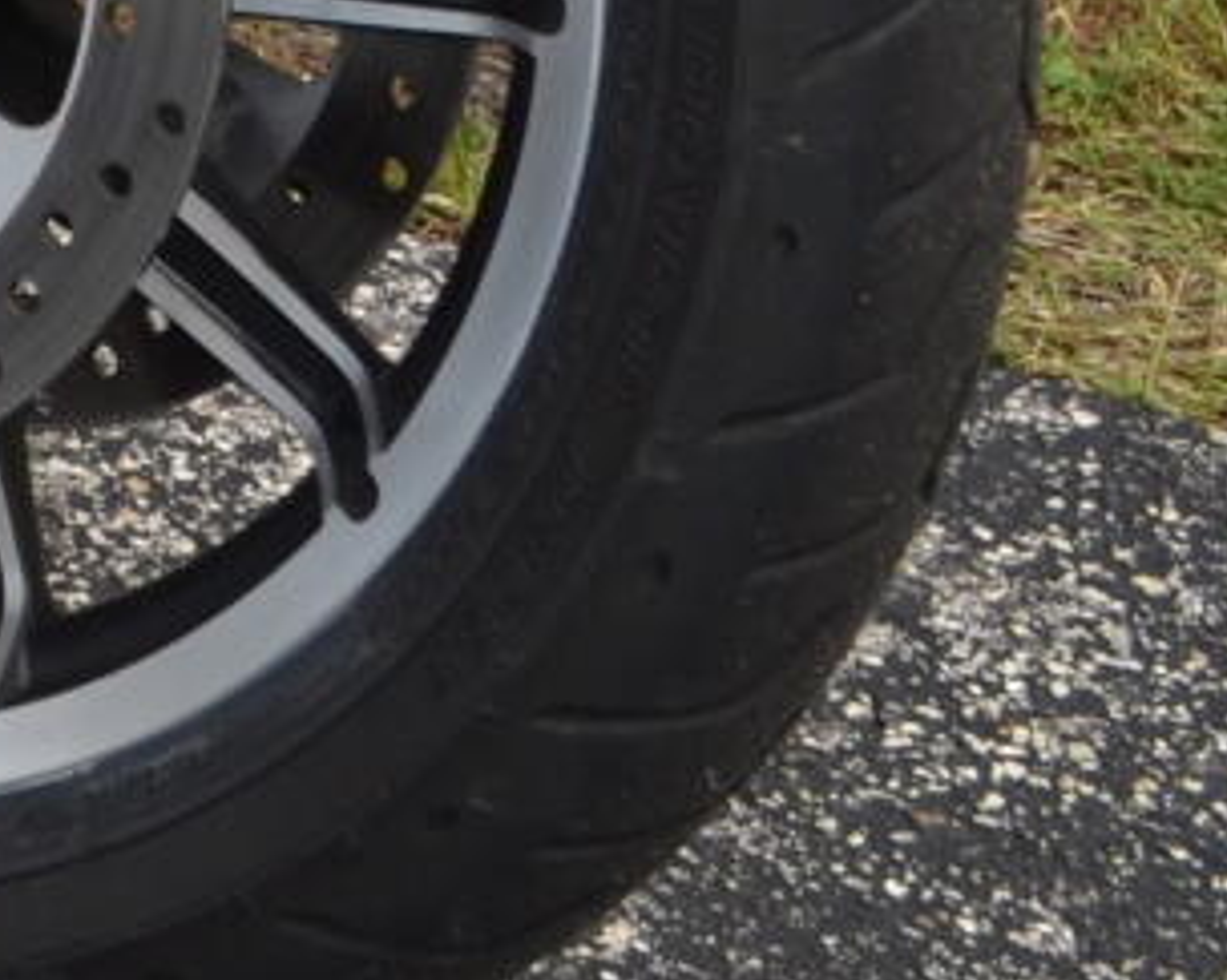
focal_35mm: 204
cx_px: -1768
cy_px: -1676
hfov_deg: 8.6
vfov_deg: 7.0
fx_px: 7406
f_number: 9
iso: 100
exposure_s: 1/200
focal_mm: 22
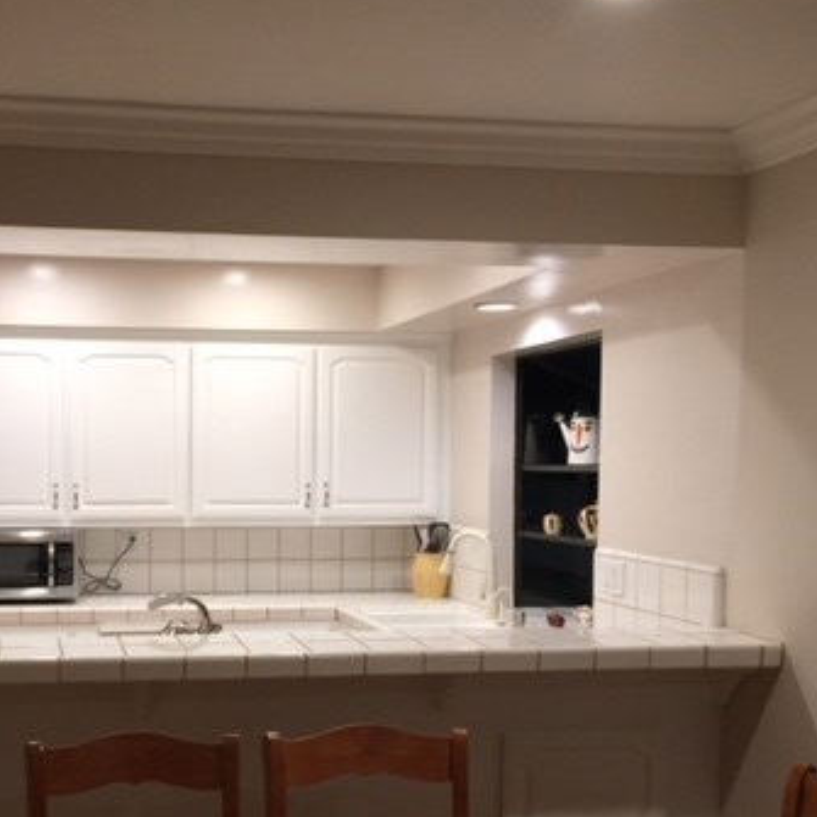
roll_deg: -0.8
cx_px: 232
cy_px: 529
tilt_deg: -2.9
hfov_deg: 34.1
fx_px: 1308
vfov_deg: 34.4
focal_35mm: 49
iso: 32
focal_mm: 4.15
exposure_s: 1/30
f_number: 2.2
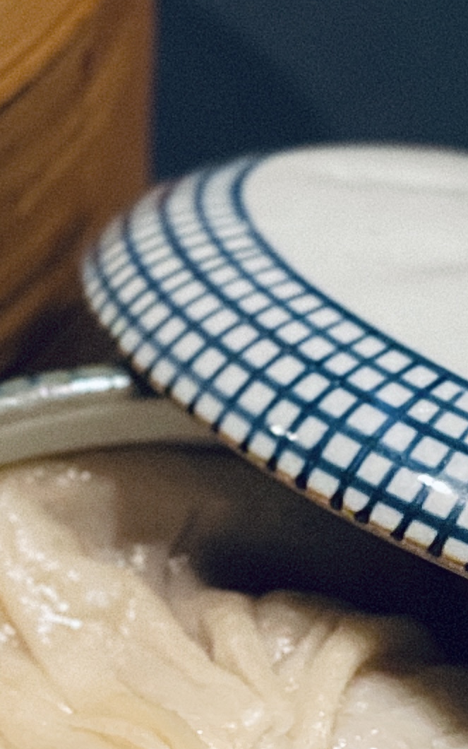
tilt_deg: -41.6
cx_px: 175
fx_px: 5262
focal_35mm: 258
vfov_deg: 8.1
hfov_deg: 5.1
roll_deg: -2.3
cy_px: 318
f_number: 2.2
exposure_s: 1/40
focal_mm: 7.5
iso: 400
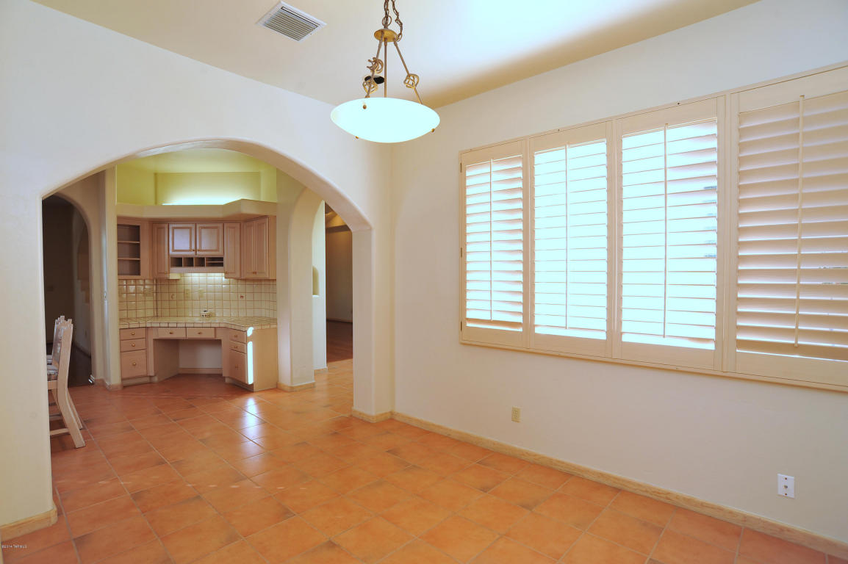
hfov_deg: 90.0
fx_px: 424
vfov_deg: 67.3
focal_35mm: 18
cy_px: 282
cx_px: 424
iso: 500
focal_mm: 18
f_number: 8
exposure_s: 1/30
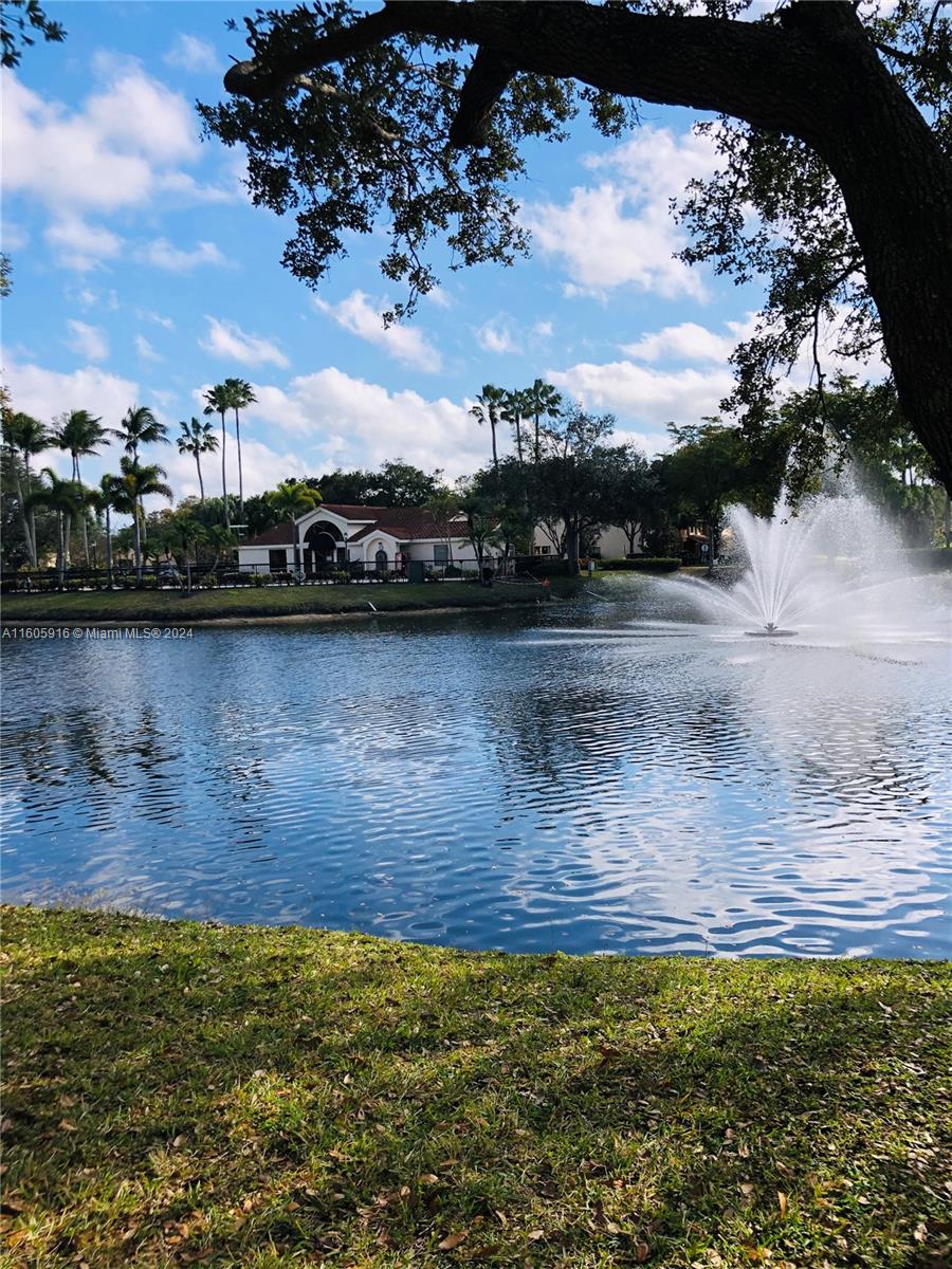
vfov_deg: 63.4
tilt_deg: -2.8
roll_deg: +1.4
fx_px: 1027
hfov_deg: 49.7
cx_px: 476
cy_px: 634
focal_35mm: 28
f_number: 1.8
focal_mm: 3.99
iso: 20
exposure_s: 1/2000
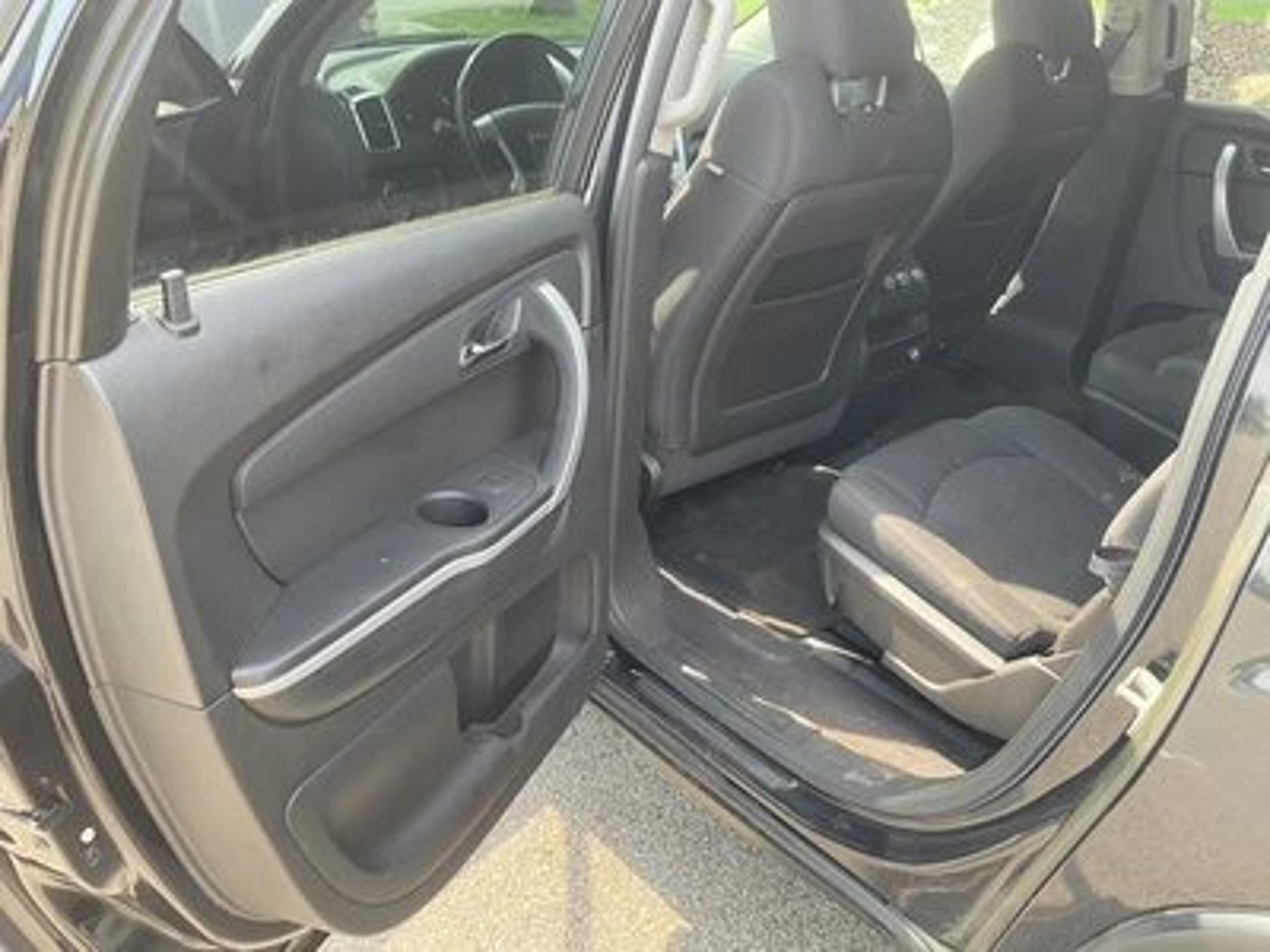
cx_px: 635
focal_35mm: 29
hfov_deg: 61.7
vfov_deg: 48.2
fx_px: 1064
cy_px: 476
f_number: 1.8
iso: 32
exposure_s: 1/128
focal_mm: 3
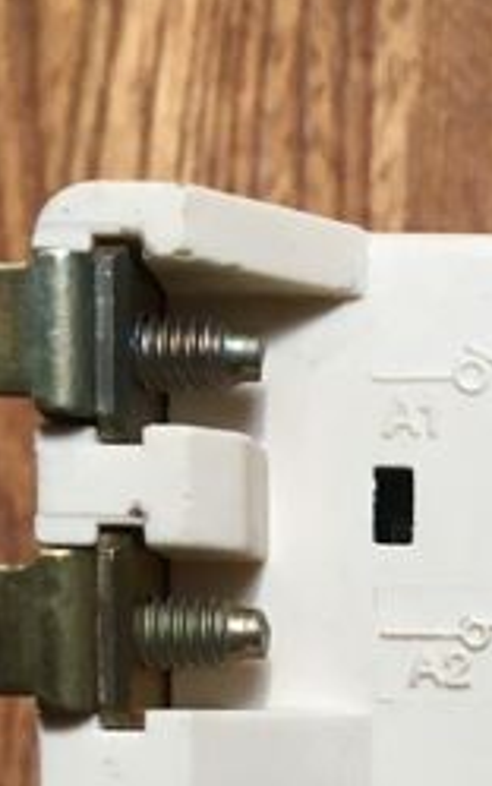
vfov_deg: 24.9
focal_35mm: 79
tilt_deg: -80.6
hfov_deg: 15.6
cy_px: 789
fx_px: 1692
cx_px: 675
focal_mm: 4.15
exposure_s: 1/33
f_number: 2.2
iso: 32
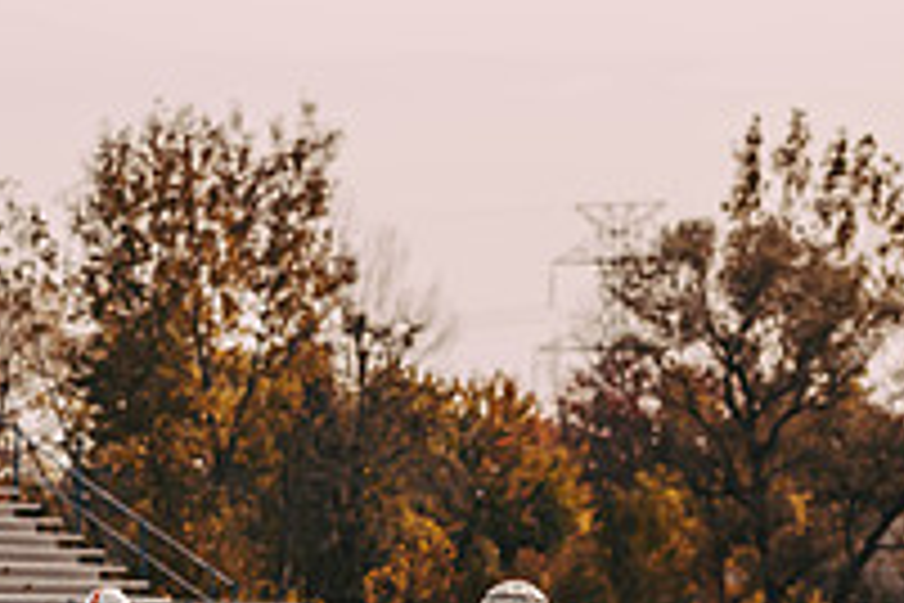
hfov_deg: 7.8
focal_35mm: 265
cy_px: 758
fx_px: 6654
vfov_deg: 5.2
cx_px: 261
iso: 160
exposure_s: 1/2500
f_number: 2.8
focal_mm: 92
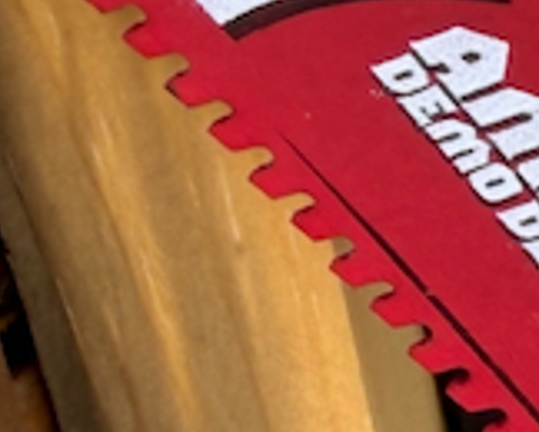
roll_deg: +6.1
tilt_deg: -40.8
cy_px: 675
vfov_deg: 8.7
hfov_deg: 10.3
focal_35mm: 173
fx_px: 2763
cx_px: 1065
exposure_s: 1/120
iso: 25
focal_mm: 2.22
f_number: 2.2
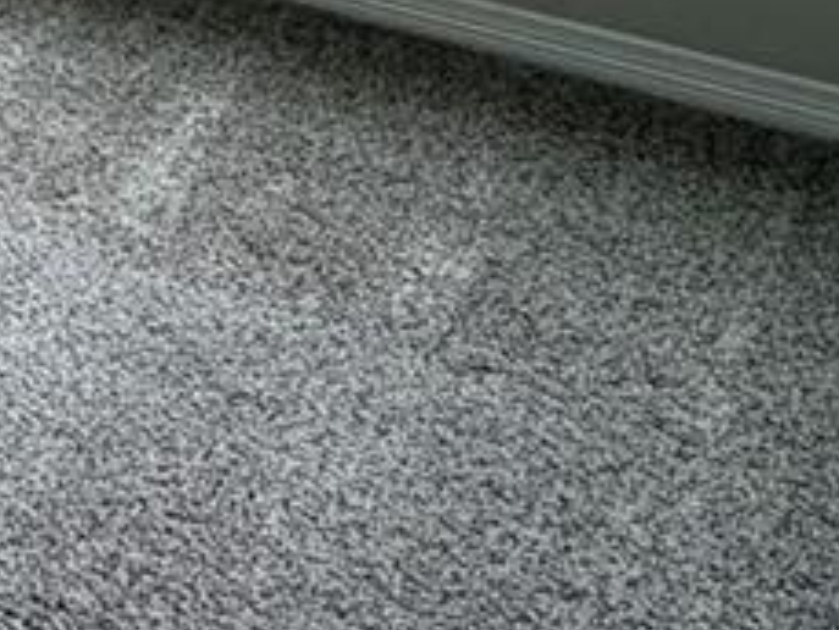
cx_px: -784
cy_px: -615
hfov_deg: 17.1
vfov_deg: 14.2
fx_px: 2134
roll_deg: -0.6
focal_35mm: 88
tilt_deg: -6.5
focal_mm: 2.22
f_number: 2.2
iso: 50
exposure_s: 1/130
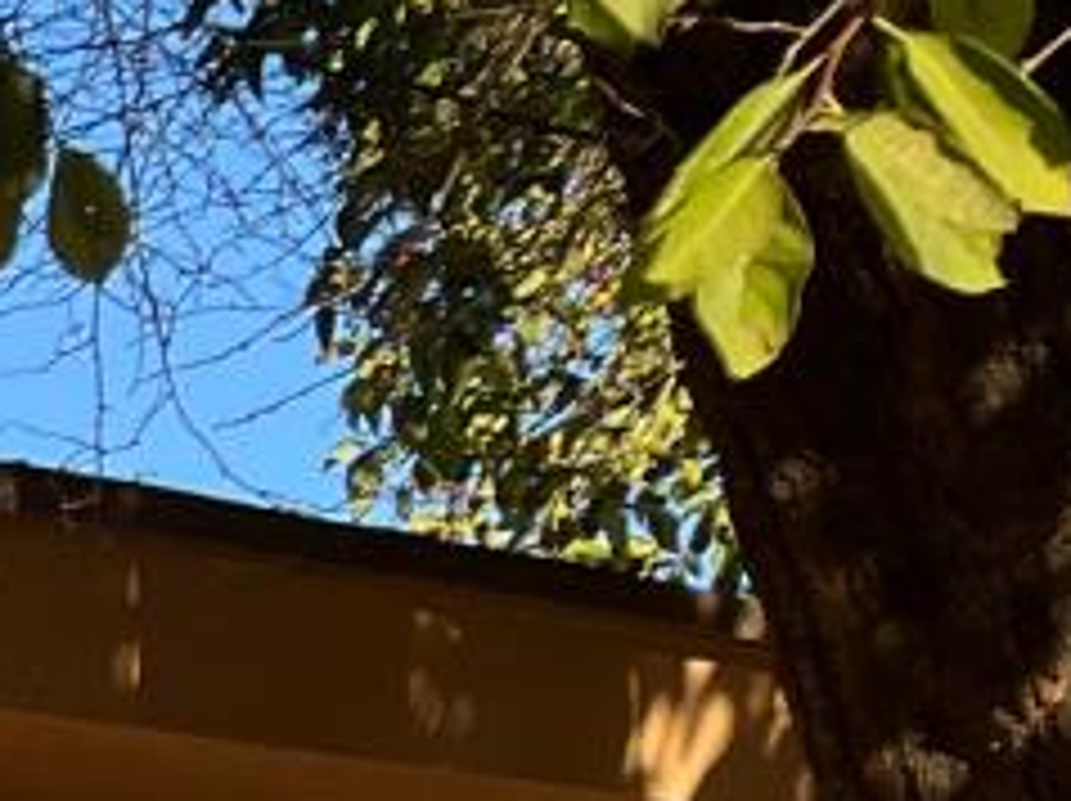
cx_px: -2264
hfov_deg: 9.3
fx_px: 5069
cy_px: 1901
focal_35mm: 164
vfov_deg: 8.3
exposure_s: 1/1992
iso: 50
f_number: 1.6
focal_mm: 5.1
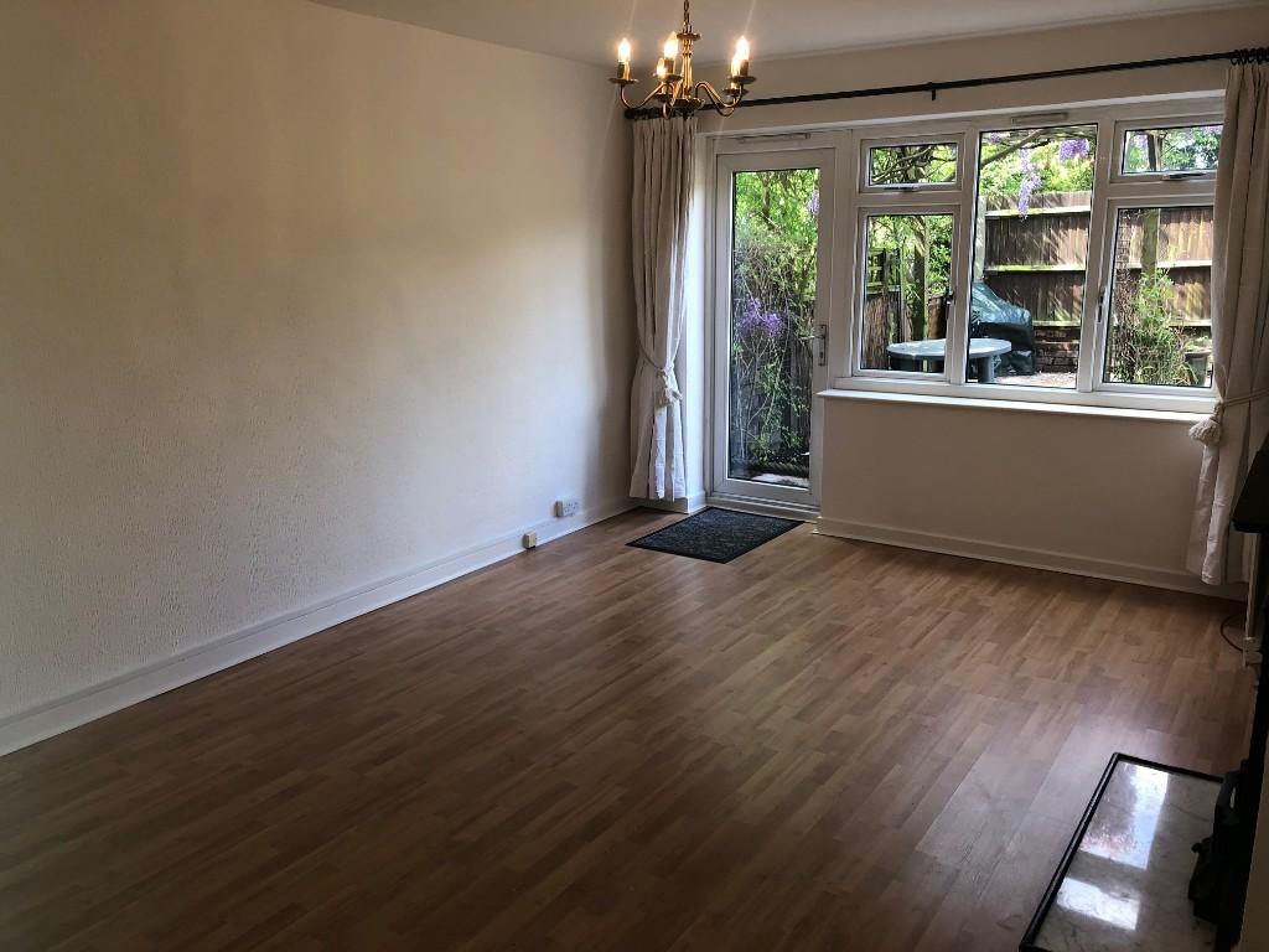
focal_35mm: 28
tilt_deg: -13.5
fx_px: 1026
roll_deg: +0.7
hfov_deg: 63.4
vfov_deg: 49.7
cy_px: 476
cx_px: 634
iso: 40
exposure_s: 1/100
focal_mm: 3.99
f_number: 1.8
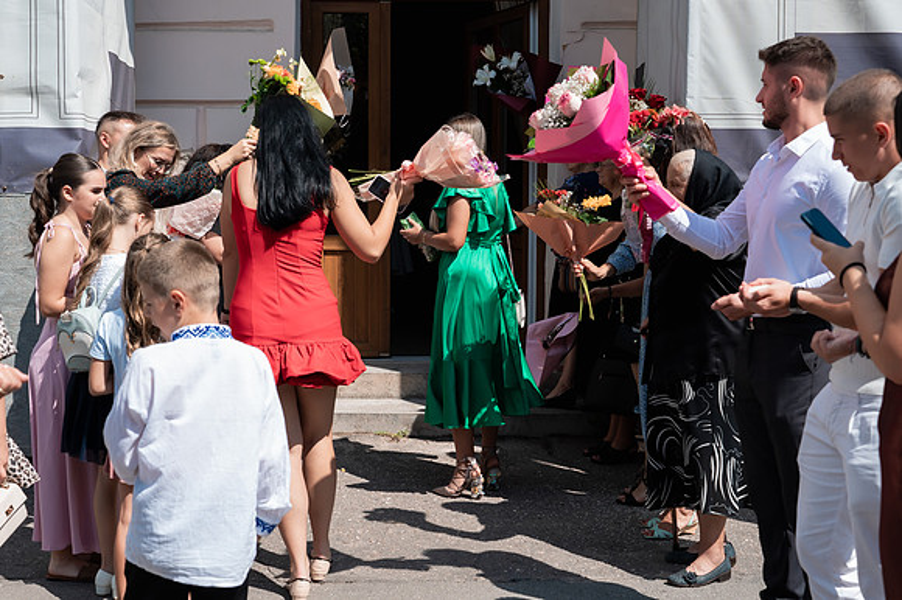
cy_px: 299
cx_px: 385
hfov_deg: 41.5
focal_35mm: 47
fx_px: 1187
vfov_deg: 28.4
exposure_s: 1/1000
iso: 200
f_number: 5
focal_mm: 41
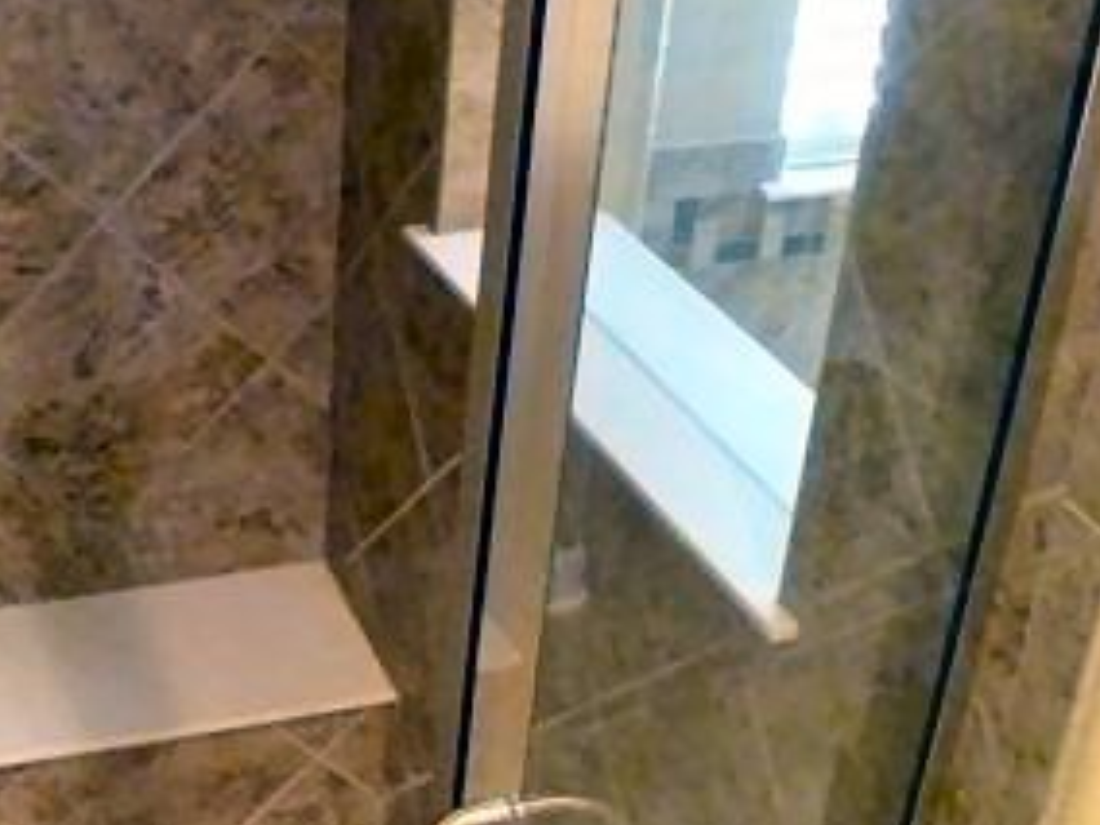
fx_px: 2002
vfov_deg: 23.3
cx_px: 178
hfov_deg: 29.8
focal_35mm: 63
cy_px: 480
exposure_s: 1/15
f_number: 3.3
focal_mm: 5
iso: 800
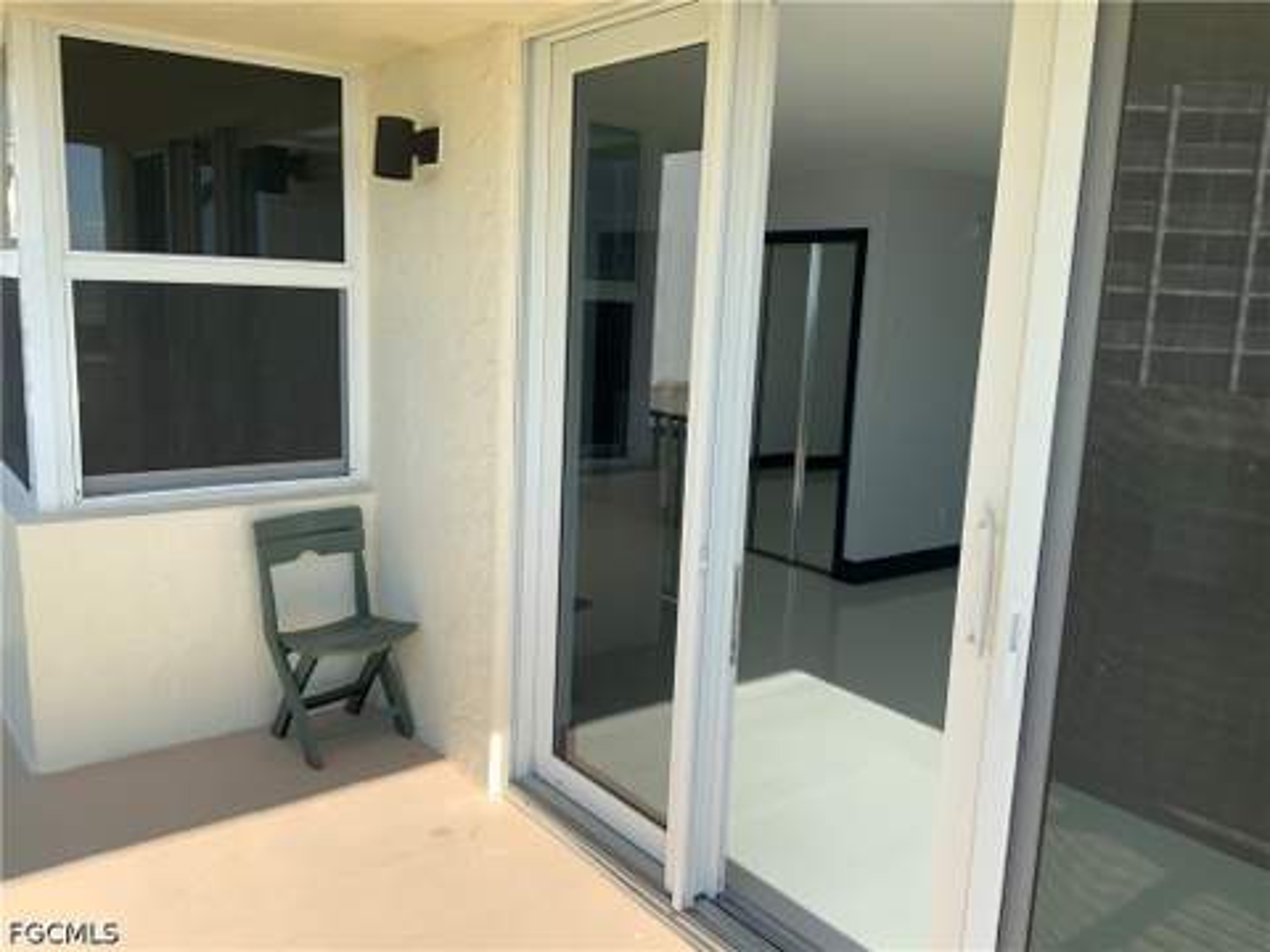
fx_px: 1064
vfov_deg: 48.2
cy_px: 476
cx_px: 635
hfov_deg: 61.7
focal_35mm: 29
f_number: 1.8
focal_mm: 3
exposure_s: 1/962
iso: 16
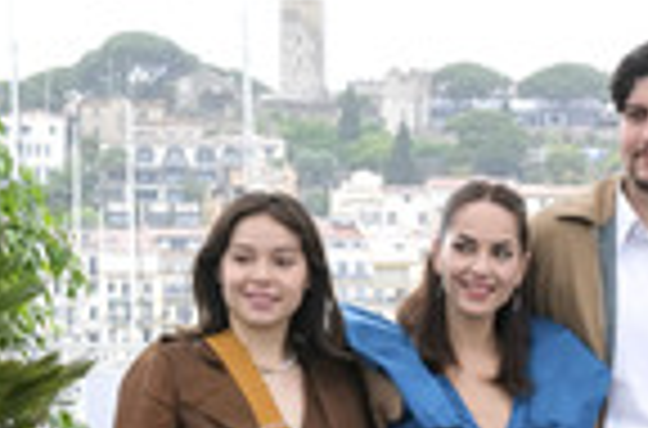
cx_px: 704
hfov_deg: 13.1
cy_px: 604
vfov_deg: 8.7
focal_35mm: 154
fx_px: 2763
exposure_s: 1/200
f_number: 6.4
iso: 400
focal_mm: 32.5
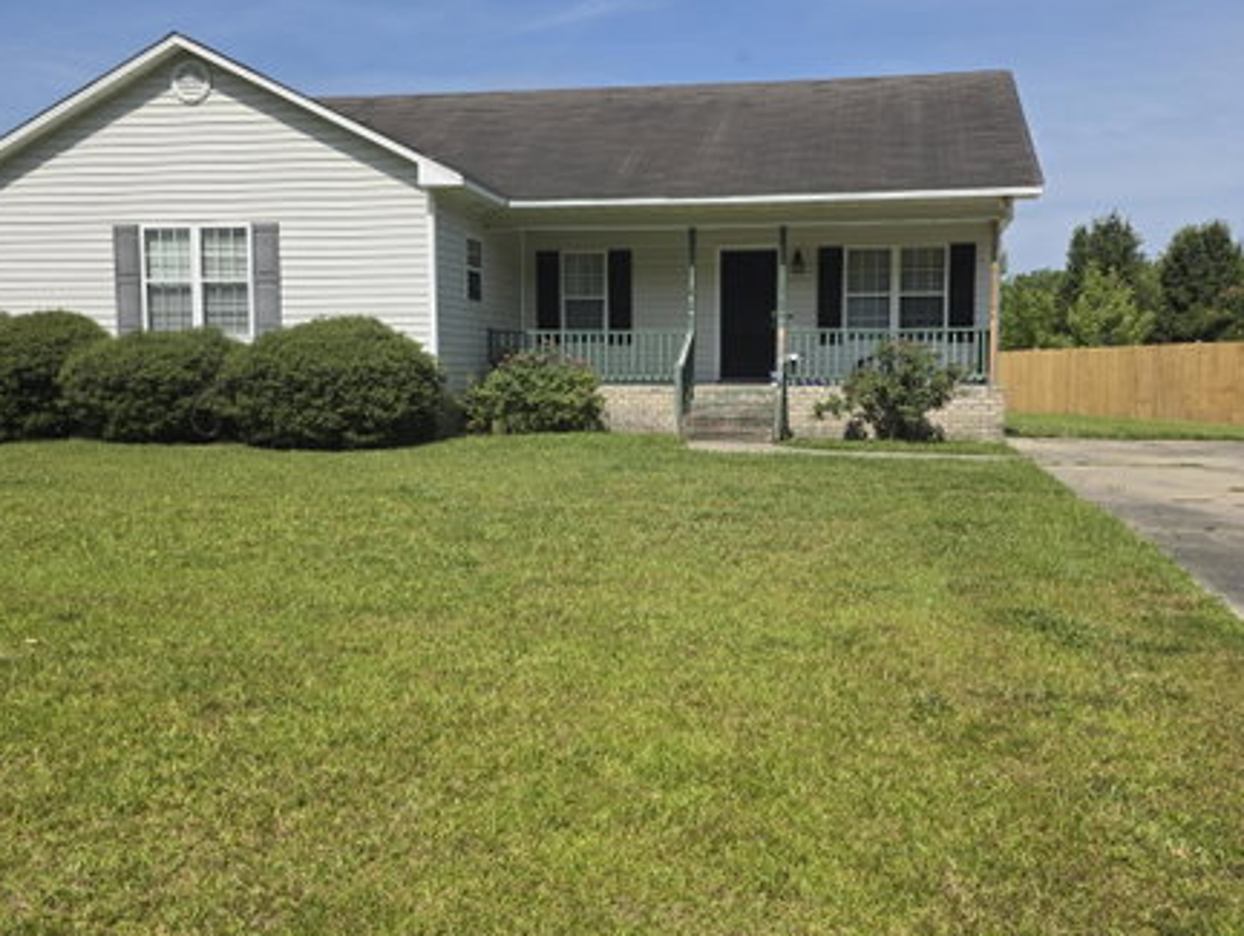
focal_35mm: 34
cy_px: 449
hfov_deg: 53.9
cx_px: 649
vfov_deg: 41.9
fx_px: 1223
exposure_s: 1/7944
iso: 64
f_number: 1.7
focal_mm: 6.3
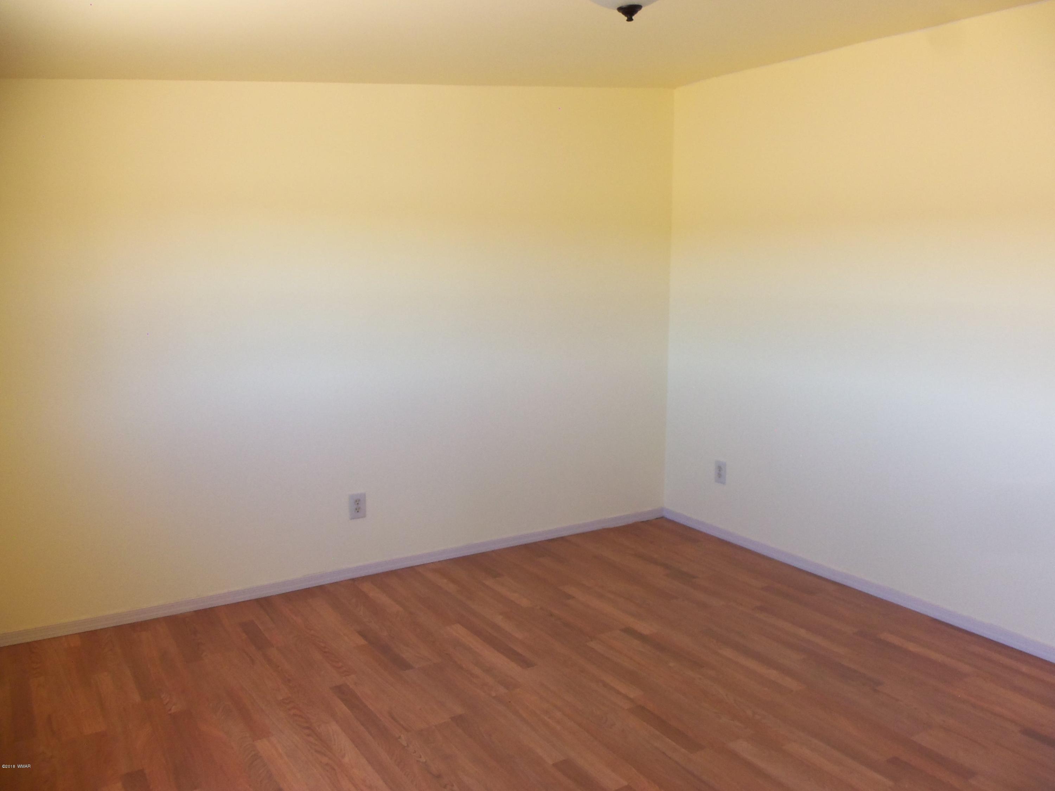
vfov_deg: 48.2
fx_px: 884
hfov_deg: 61.7
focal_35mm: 29
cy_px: 396
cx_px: 528
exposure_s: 1/30
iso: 100
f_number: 3.4
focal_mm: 5.2
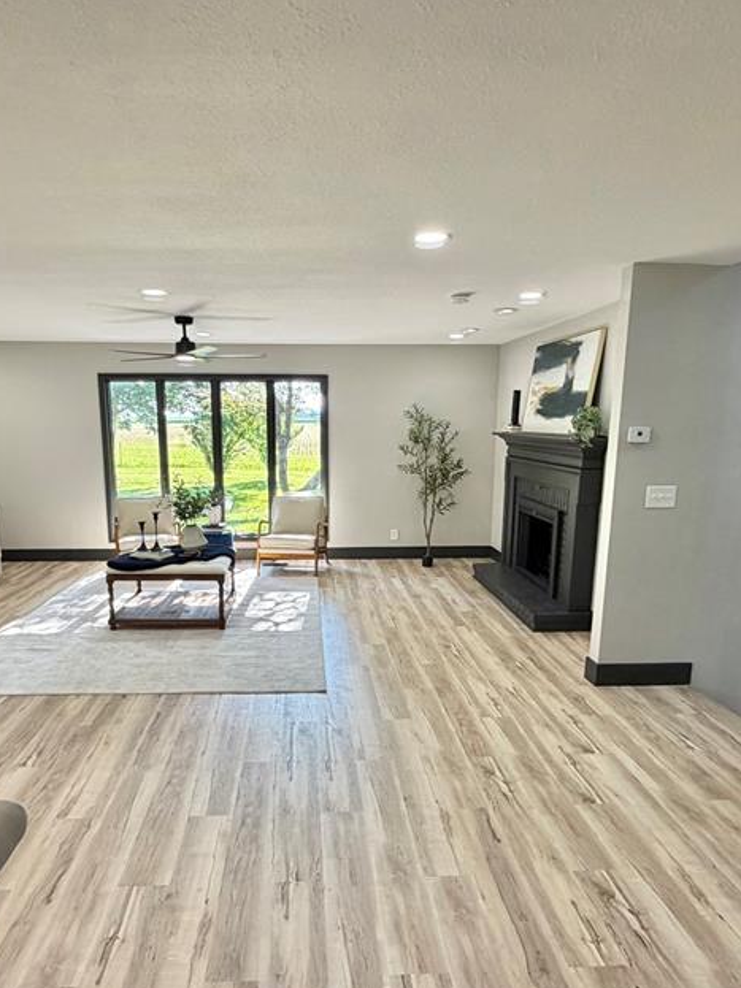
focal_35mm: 23
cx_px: 336
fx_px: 657
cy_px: 553
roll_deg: -0.2
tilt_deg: -11.0
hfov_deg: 58.8
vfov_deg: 73.6
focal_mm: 2.22
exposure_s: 1/121
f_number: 2.2
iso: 200
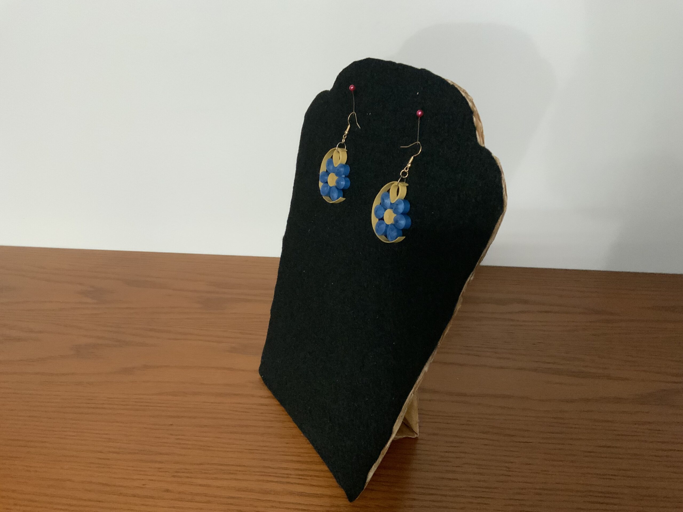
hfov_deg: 61.7
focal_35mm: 29
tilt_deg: -28.5
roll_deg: -1.7
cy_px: 256
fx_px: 572
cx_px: 342
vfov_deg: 48.2
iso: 320
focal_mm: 3
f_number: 1.8
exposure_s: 1/40
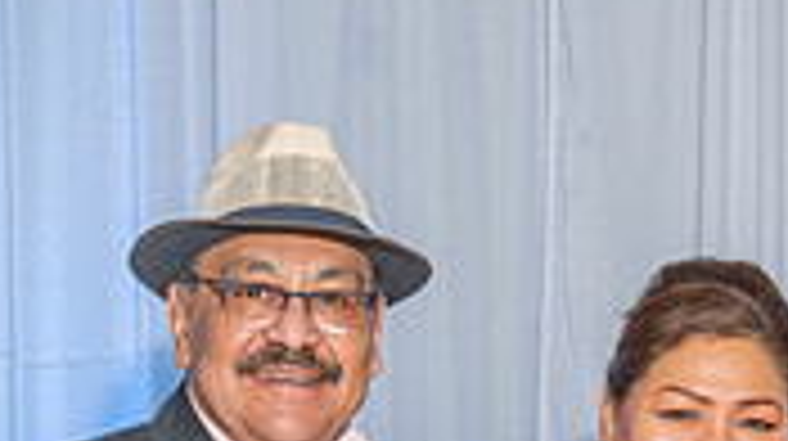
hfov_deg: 11.8
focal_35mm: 177
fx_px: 3694
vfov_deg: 6.7
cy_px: 802
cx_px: 1058
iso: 800
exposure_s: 1/160
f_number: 5.6
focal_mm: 48
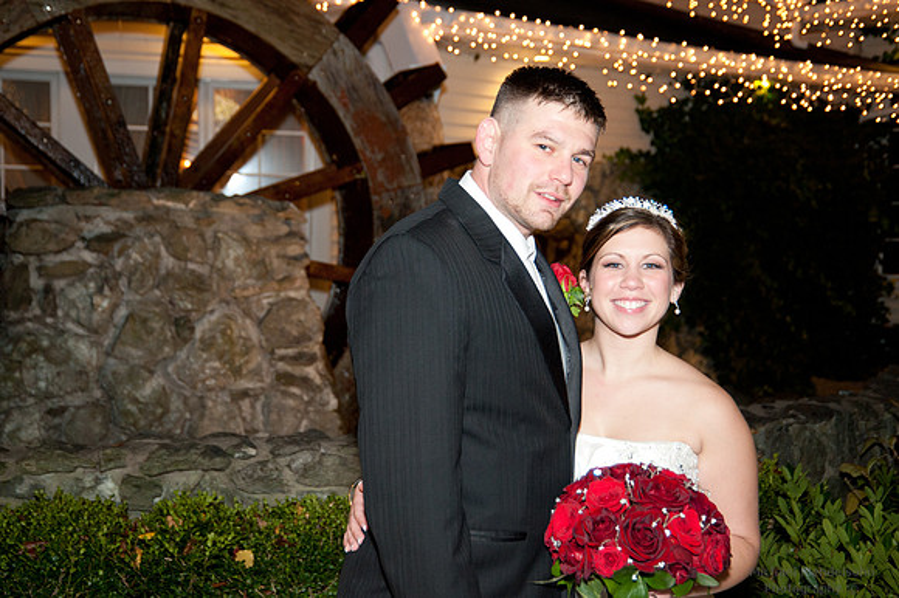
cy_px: 299
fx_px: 1448
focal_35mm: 58
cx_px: 450
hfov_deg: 34.5
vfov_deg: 23.4
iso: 1250
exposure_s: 1/60
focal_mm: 58
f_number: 5
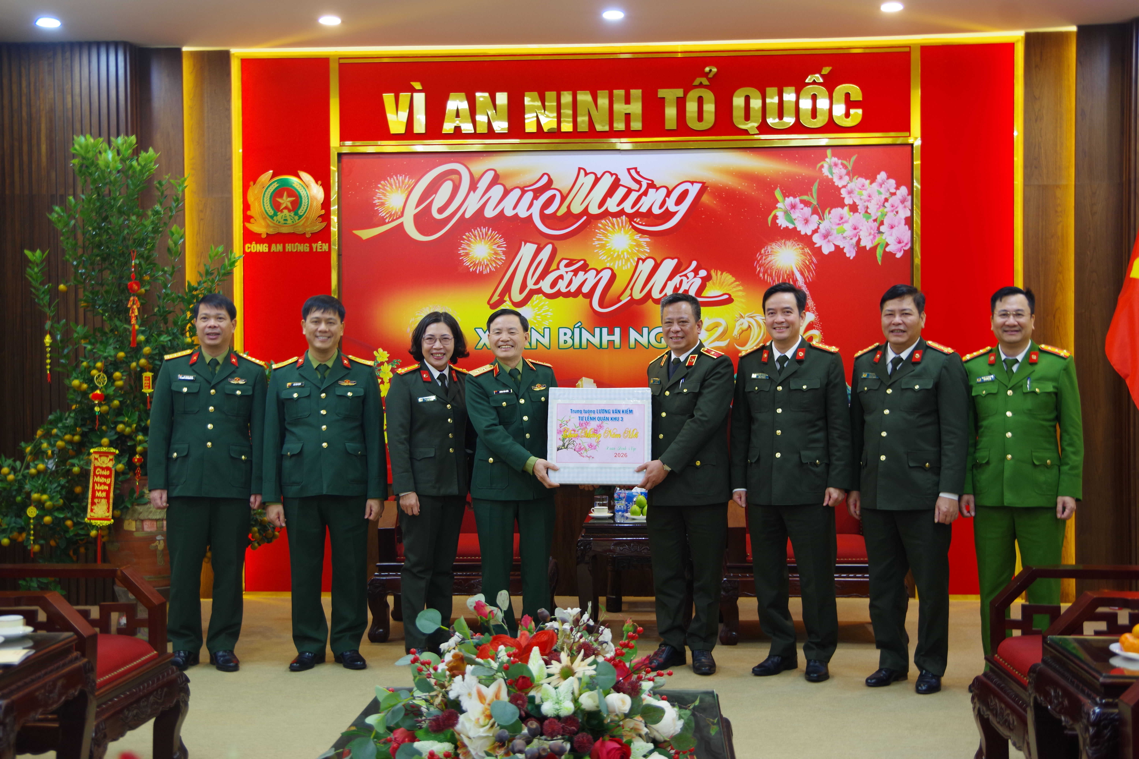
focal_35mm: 46
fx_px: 1455
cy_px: 380
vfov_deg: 29.2
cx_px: 570
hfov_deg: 42.7
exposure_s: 1/15
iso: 400
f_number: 4.5
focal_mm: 31
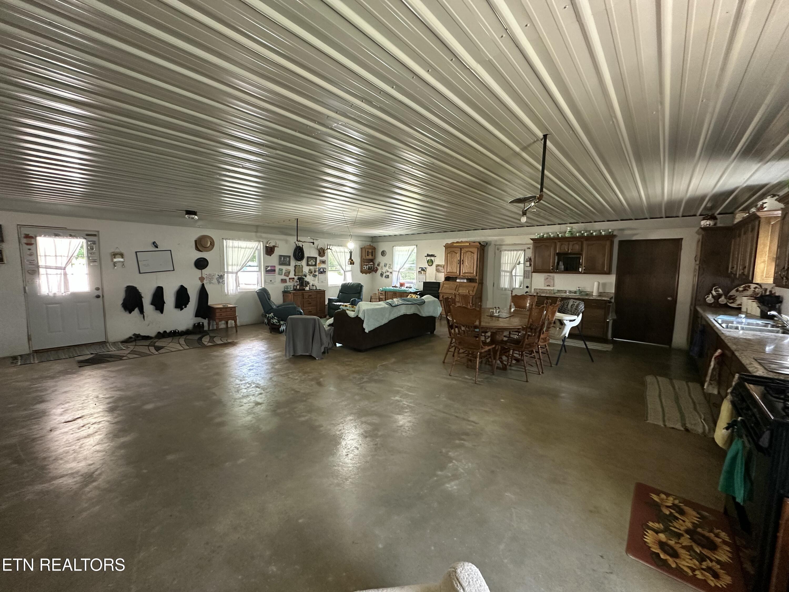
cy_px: 296
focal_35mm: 14
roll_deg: -0.5
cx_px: 394
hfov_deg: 102.1
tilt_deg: -4.4
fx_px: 319
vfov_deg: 85.7
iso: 320
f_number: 2.2
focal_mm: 2.22
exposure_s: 1/62
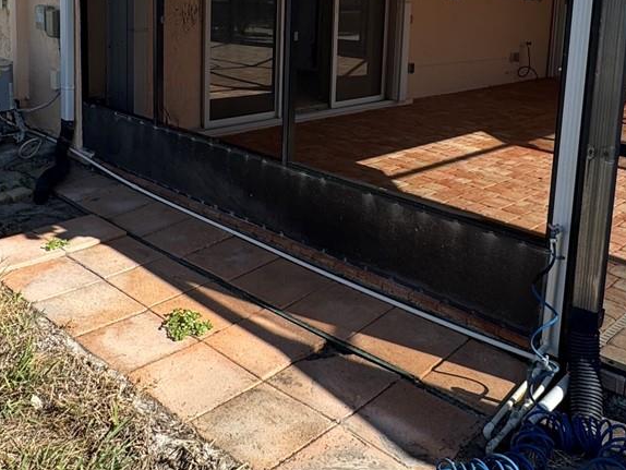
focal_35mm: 39
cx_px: 310
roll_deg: -2.5
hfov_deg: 47.8
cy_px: 83
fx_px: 706
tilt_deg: -9.3
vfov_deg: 35.5
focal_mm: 2.22
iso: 40
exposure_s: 1/646
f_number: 2.2
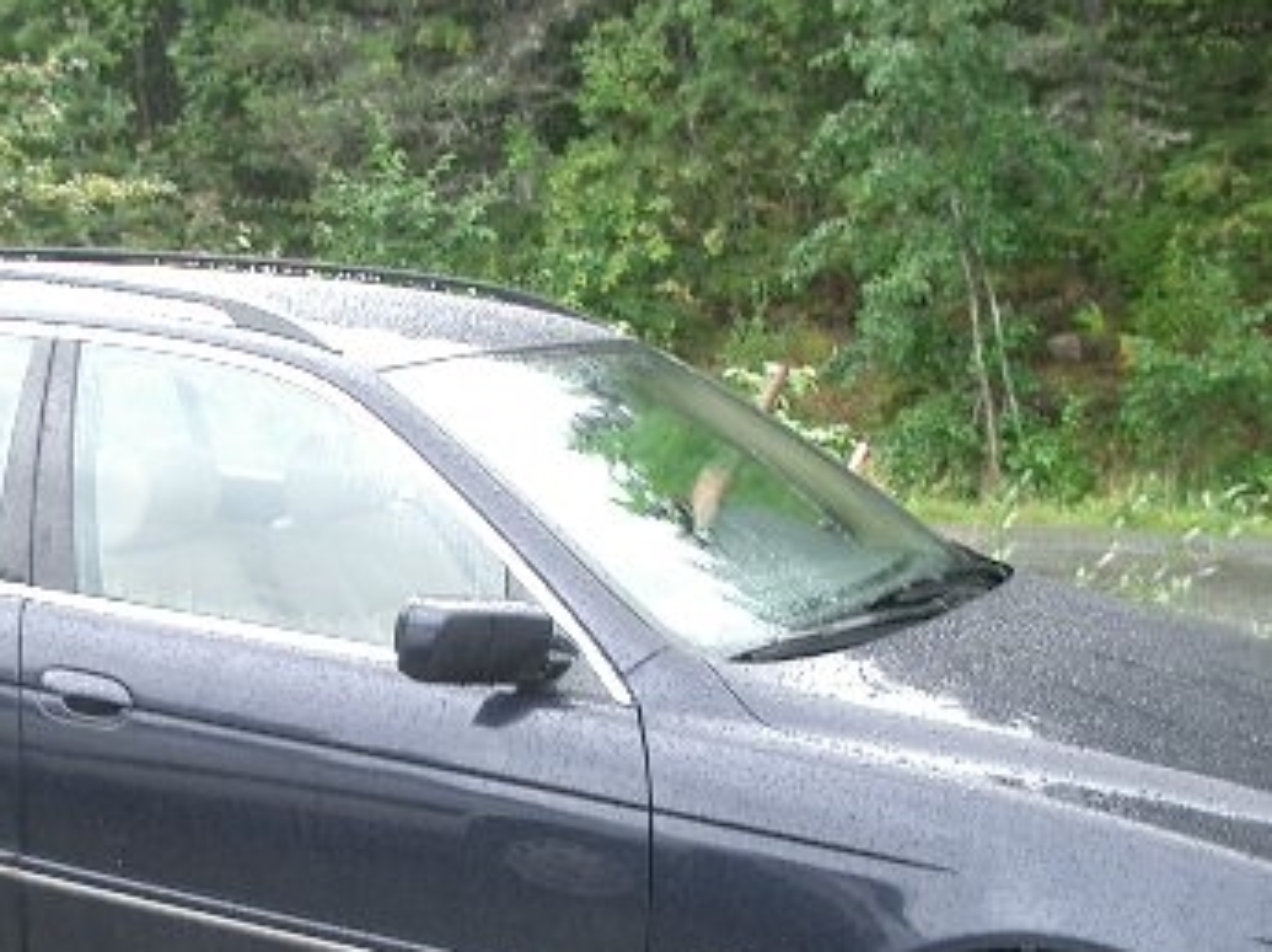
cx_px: 339
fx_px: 2386
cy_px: 819
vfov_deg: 22.1
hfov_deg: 29.4
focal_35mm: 65
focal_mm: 5.8
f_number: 2.6
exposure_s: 1/40
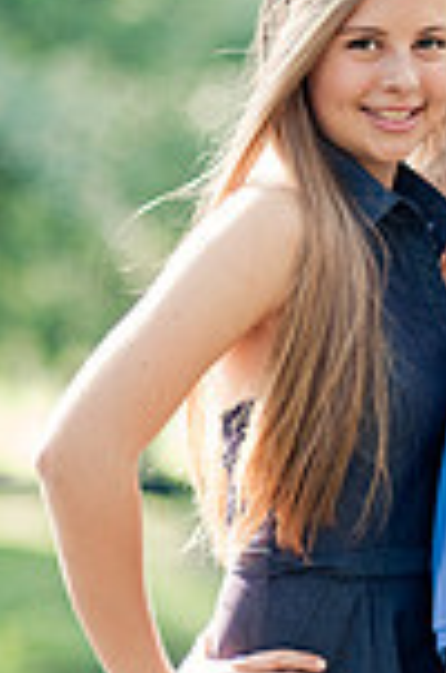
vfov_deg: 8.1
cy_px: 508
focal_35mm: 254
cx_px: 662
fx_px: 4742
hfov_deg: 5.3
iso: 200
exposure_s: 1/400
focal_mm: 85
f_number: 2
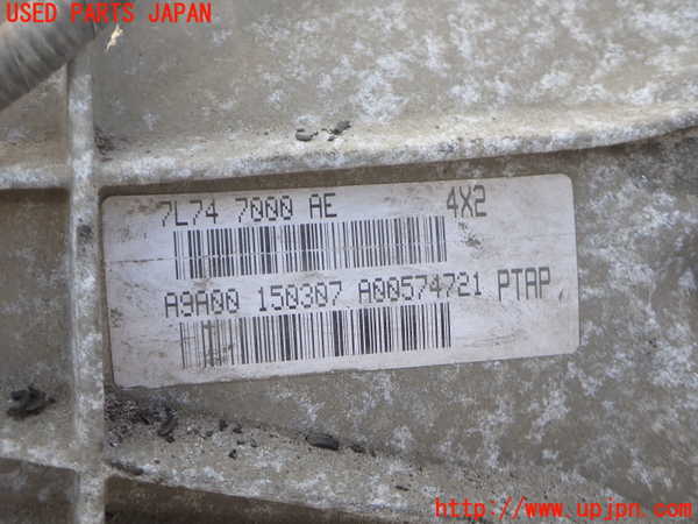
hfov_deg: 60.0
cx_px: 349
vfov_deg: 46.8
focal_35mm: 30
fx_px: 605
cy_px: 262
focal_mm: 5.4
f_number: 2.3
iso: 100
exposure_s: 1/200
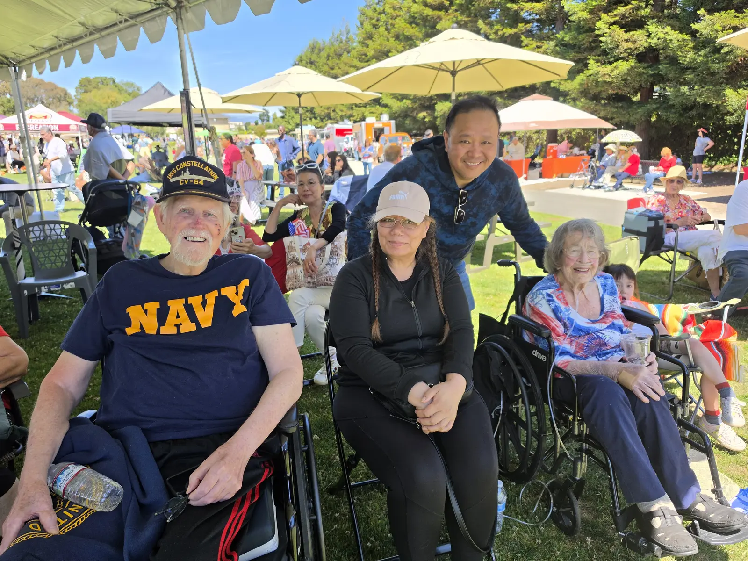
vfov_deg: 58.9
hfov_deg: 73.9
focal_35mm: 23
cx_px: 374
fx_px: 497
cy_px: 280
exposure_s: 1/2105
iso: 64
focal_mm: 6.5
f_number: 1.4
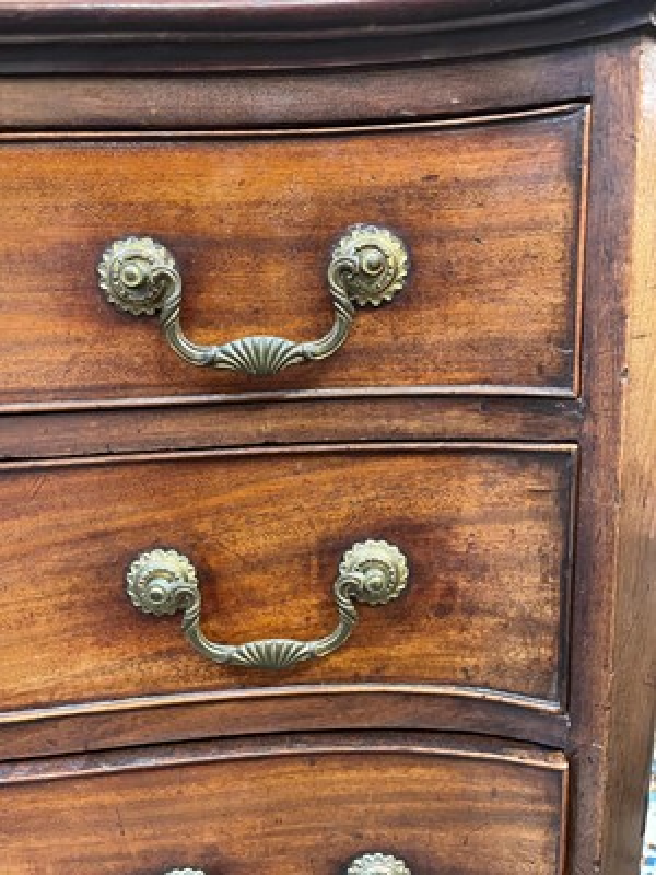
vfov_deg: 69.4
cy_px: 438
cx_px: 328
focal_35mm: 25
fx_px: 632
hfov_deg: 54.9
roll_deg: +1.9
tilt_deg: -11.3
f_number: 1.6
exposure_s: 1/50
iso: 500
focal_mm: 5.1
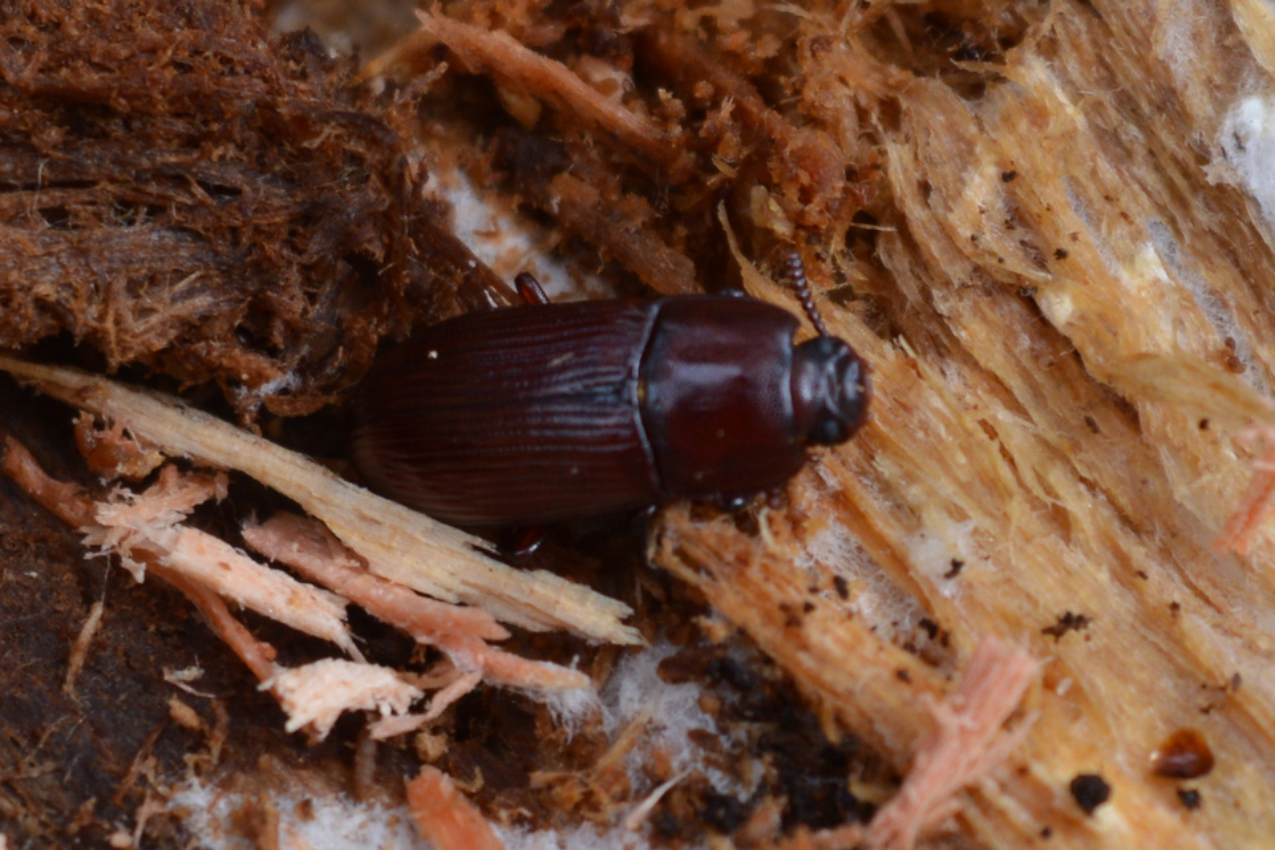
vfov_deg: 16.6
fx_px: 2922
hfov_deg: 24.6
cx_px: 638
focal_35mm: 82
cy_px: 425
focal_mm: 55
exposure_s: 1/125
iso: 180
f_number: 8
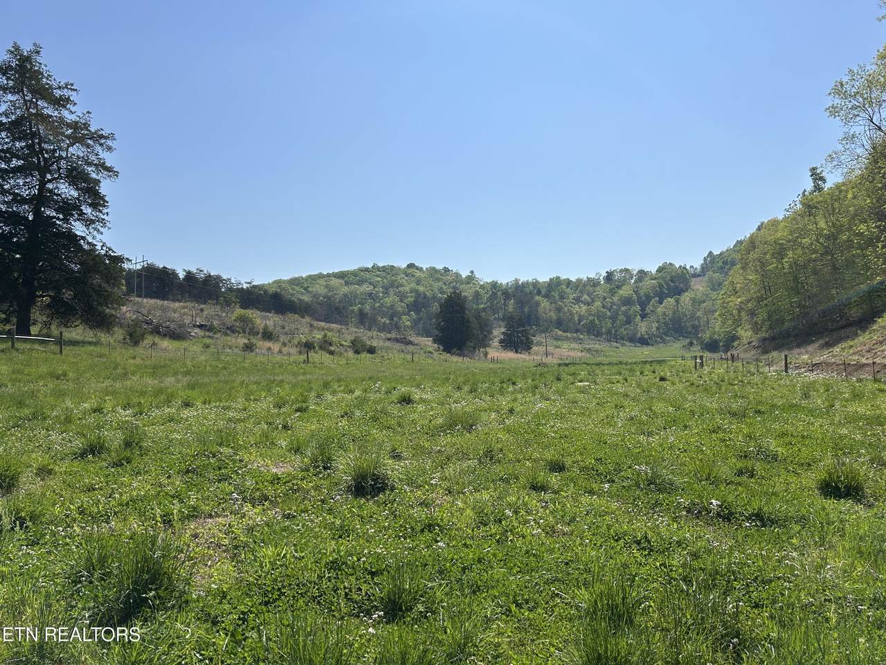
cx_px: 443
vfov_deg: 53.1
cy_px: 332
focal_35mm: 26
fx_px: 665
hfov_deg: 67.3
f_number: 1.5
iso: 50
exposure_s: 1/9434
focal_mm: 5.7
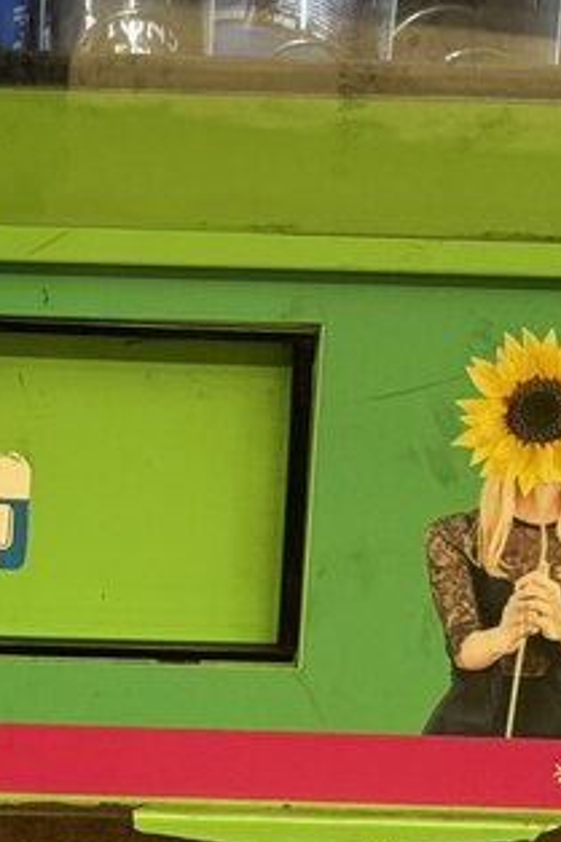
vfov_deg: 12.9
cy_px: 341
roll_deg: -1.8
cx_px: -62
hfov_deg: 8.6
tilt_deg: -18.1
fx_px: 3720
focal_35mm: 159
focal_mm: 6.76
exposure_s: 1/60
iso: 160
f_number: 1.78
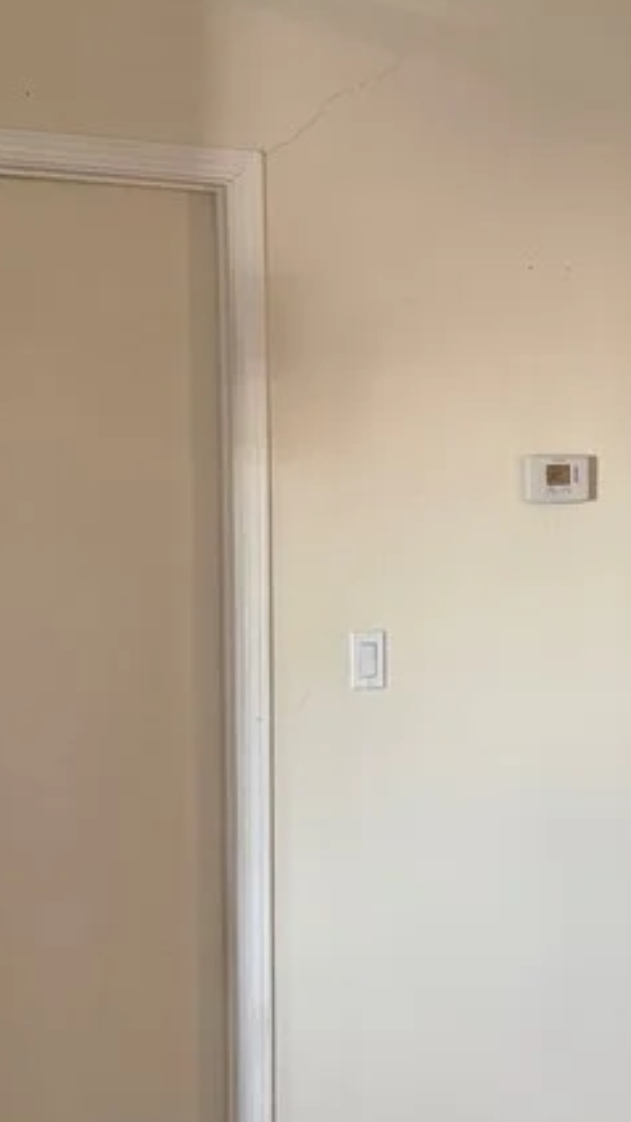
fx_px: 1874
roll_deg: -0.9
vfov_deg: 33.3
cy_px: 607
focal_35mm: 63
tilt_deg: -1.2
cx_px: 583
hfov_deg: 18.7
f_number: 1.78
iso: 500
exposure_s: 1/60
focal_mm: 6.76
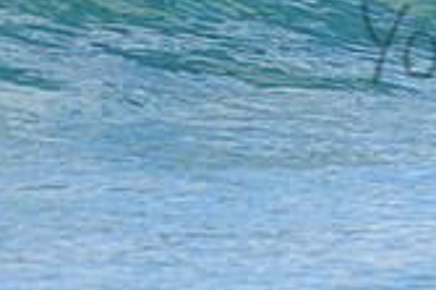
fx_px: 25819
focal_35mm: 2134
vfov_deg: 0.6
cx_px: 642
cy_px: -75
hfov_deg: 1.0
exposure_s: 1/2000
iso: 560
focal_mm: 500
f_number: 5.6
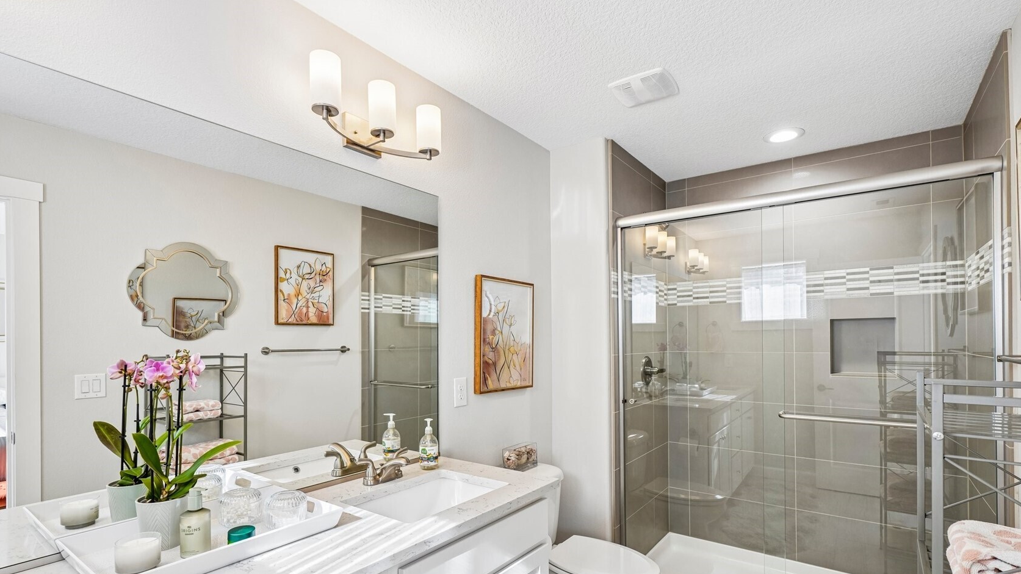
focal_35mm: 17
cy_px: 341
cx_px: 507
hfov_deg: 95.9
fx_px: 460
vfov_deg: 63.4
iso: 400
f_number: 8
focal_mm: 16
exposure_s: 1/30
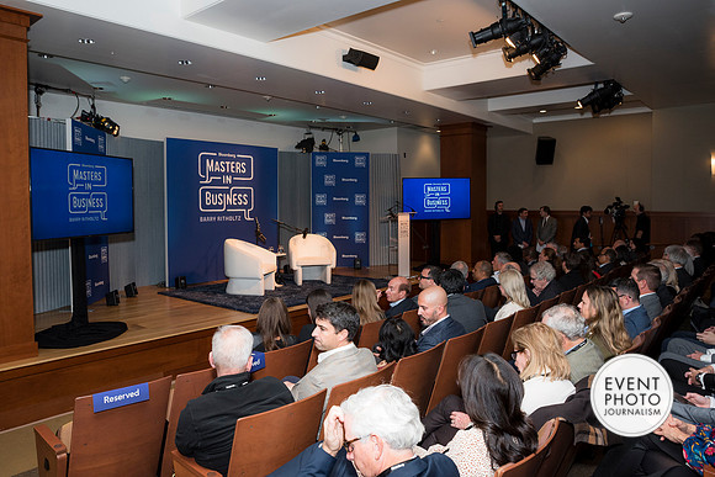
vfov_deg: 50.6
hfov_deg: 70.7
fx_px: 504
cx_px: 339
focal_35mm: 25
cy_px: 226
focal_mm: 24
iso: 800
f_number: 5
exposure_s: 1/125
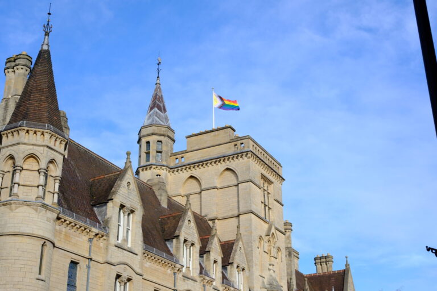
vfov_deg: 27.0
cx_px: 218
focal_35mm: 50
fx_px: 607
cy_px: 146
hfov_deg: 39.6
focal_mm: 33
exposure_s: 1/500
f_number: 7.1
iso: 320
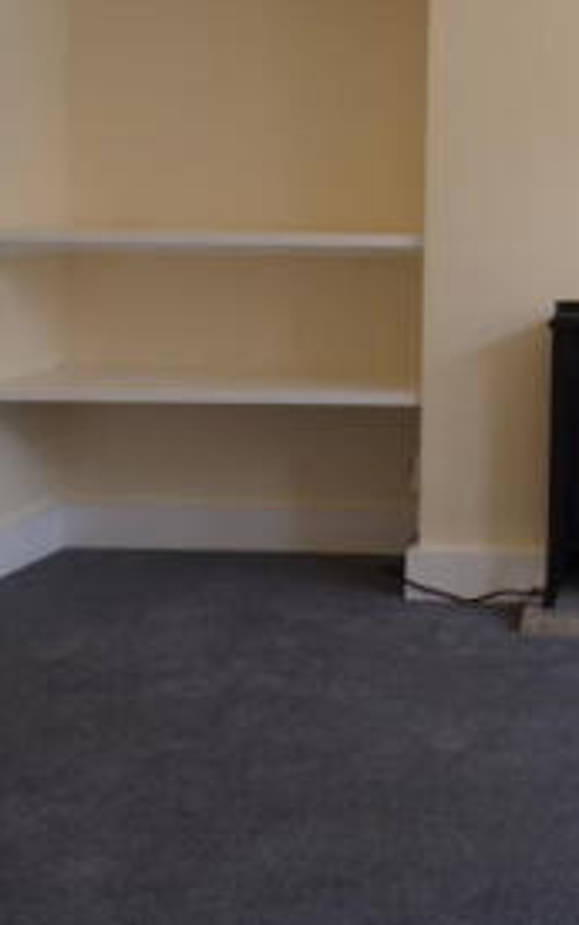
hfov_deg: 22.1
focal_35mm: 54
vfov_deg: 36.4
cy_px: 197
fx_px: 1363
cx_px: 705
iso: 92
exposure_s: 1/34
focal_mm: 4.3
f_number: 4.3
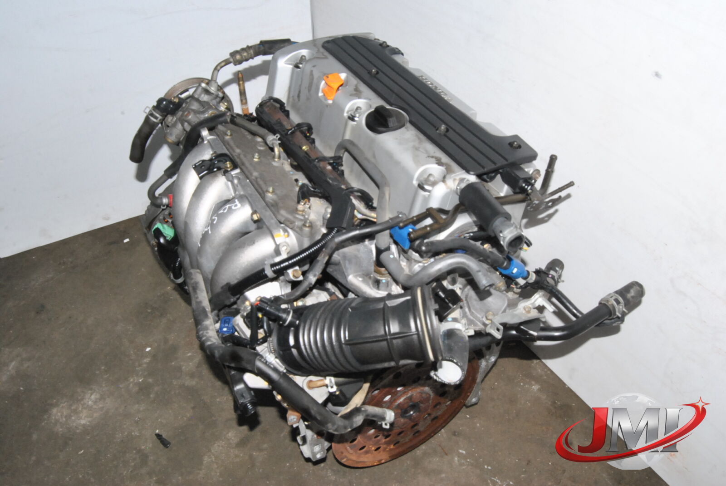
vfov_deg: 43.7
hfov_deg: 61.9
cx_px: 363
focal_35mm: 30
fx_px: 606
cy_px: 243
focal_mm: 20
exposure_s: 1/200
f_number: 18
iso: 800
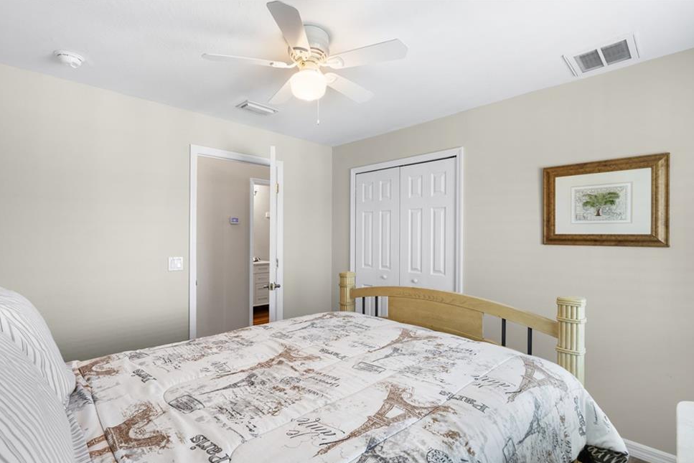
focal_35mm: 18
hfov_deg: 90.0
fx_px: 347
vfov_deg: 67.4
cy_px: 242
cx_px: 342
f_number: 8
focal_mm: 17
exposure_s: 1/10
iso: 1000
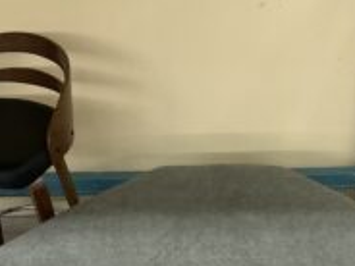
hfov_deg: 30.6
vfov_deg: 21.8
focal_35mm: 63
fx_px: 646
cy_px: 305
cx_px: 226
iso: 80
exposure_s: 1/60
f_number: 1.8
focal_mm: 3
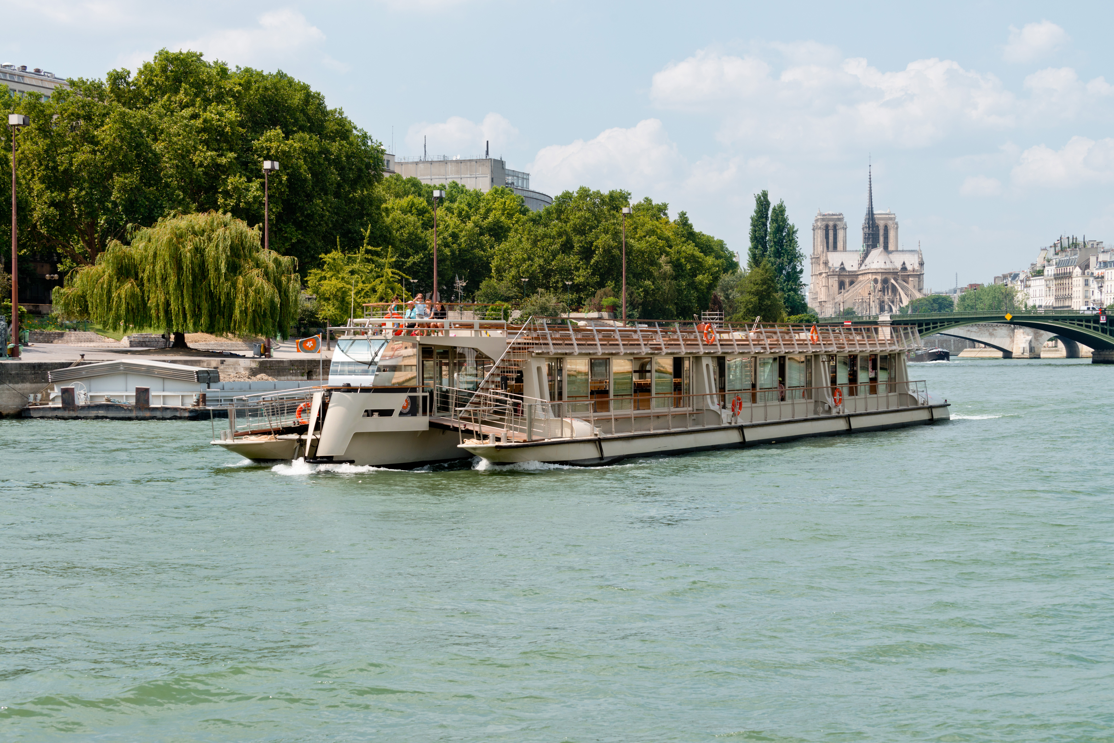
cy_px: 372
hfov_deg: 28.8
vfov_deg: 19.5
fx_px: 2167
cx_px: 557
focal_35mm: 70
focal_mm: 70
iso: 250
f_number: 10
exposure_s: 1/400
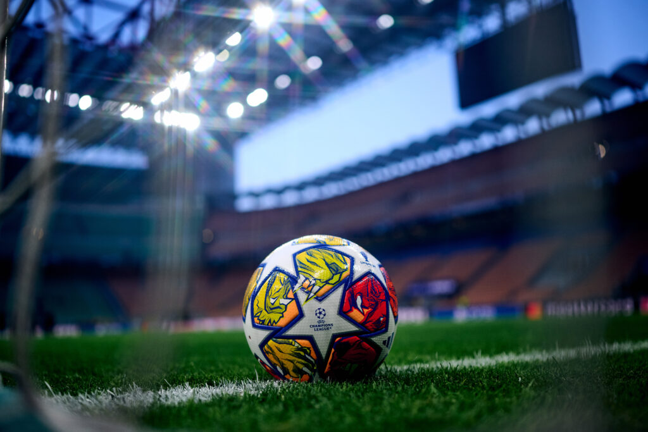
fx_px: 630
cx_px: 324
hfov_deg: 54.4
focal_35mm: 35
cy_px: 216
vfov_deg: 37.9
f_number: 1.8
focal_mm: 35
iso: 250
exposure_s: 1/1250
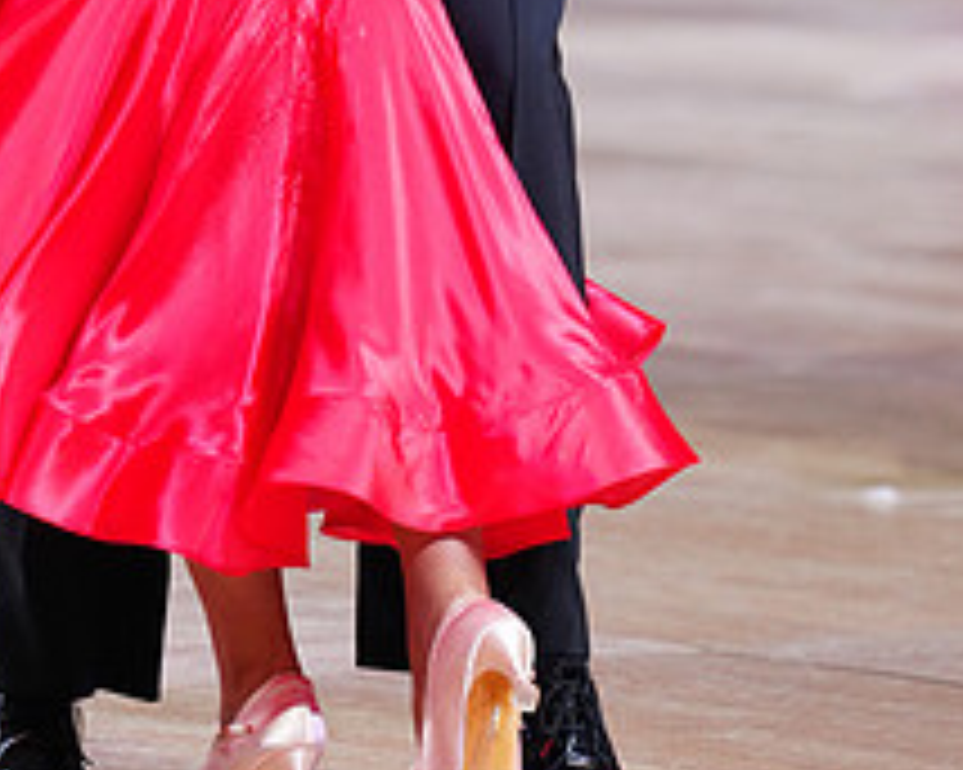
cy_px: -387
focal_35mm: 494
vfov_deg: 3.1
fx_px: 14073
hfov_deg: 3.9
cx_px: 308
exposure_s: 1/500
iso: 2000
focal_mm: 194
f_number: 2.8
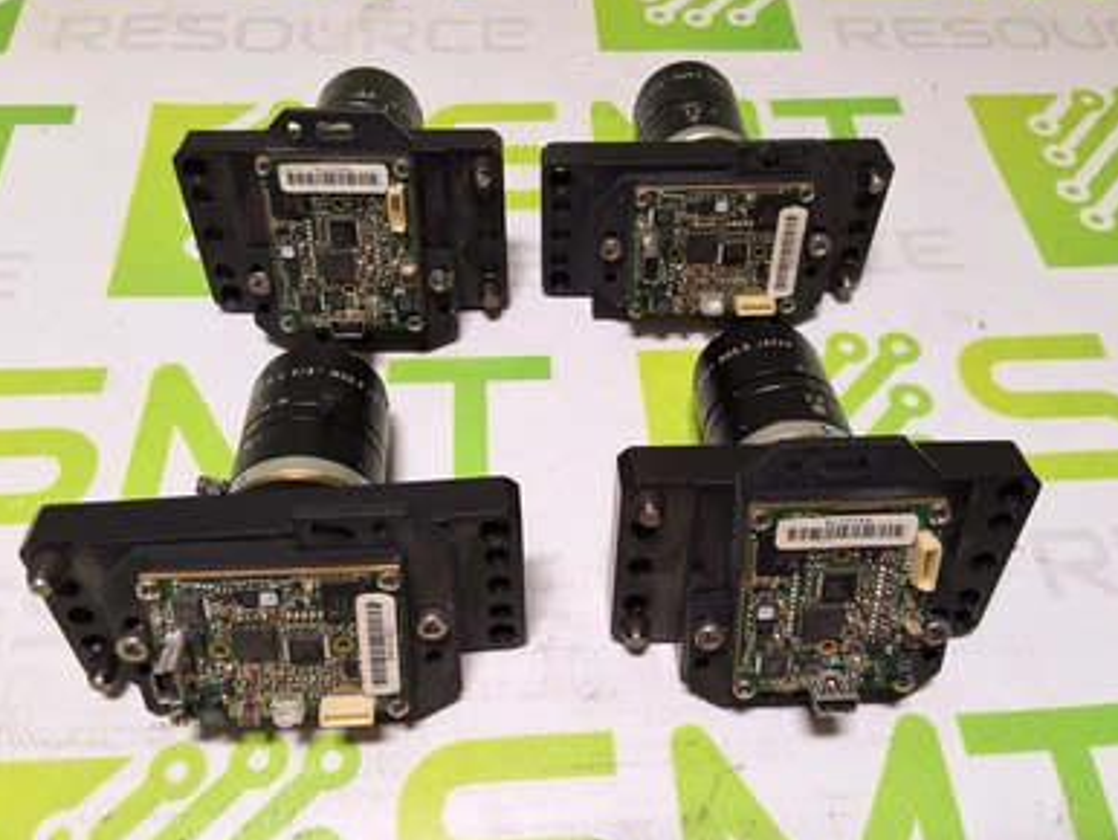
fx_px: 937
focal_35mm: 29
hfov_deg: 61.6
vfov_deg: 48.3
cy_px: 420
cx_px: 571
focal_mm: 2.91
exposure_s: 1/100
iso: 40
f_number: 1.9
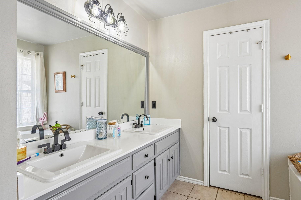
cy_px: 99
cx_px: 166
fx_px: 150
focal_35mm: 18
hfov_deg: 89.7
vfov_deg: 67.4
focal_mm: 16
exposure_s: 1/30
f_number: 8
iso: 400
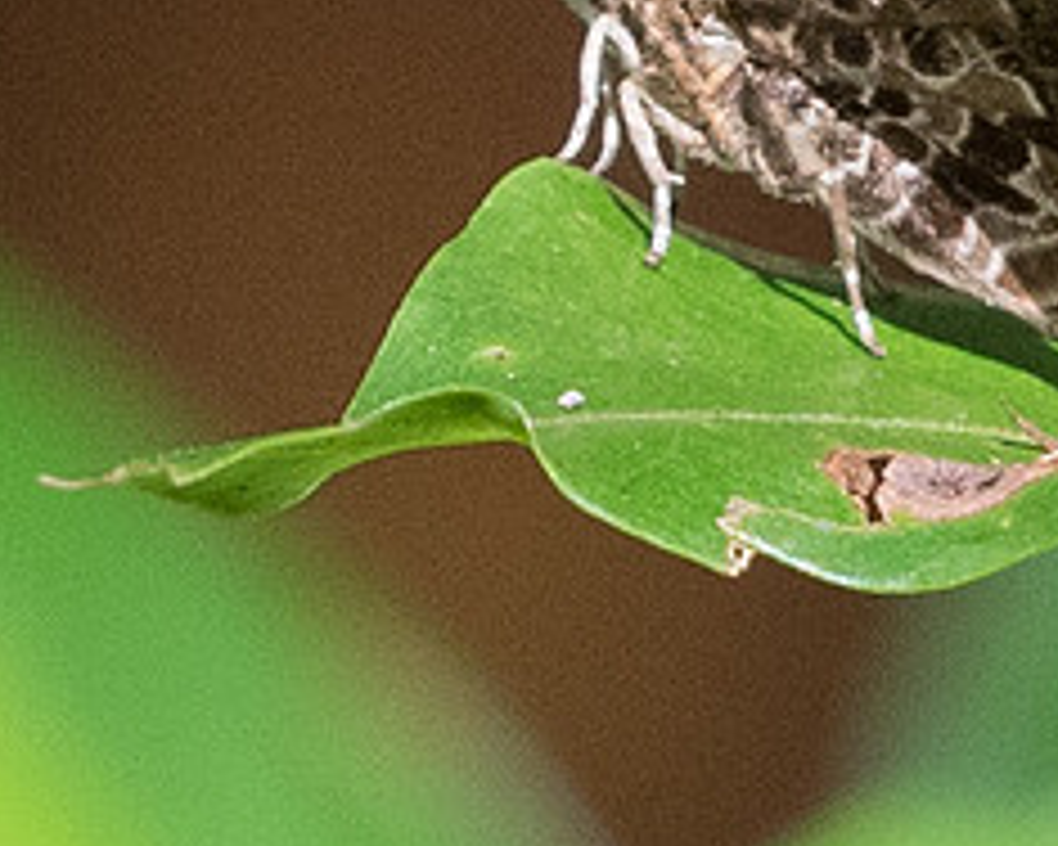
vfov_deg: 0.6
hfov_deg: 0.7
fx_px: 82979
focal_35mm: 2650
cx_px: 1223
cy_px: 166
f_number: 7.1
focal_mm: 150
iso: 800
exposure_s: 1/640
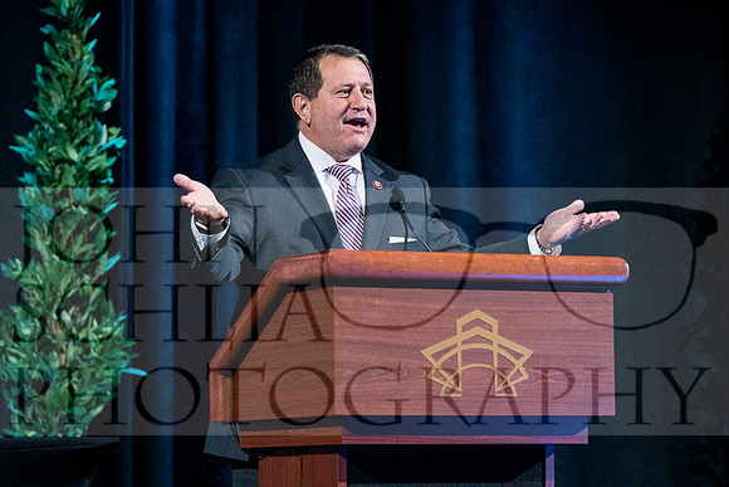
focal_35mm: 165
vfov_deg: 8.3
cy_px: 244
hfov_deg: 12.4
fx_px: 3342
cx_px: 364
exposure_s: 1/200
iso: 6400
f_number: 3.5
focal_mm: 110
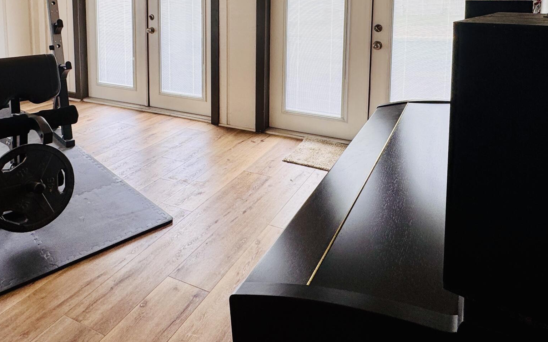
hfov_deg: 64.6
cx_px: 259
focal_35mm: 29
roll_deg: -1.1
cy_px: 33
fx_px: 433
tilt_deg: -5.8
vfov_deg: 39.9
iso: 40
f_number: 2.2
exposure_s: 1/133
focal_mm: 2.22
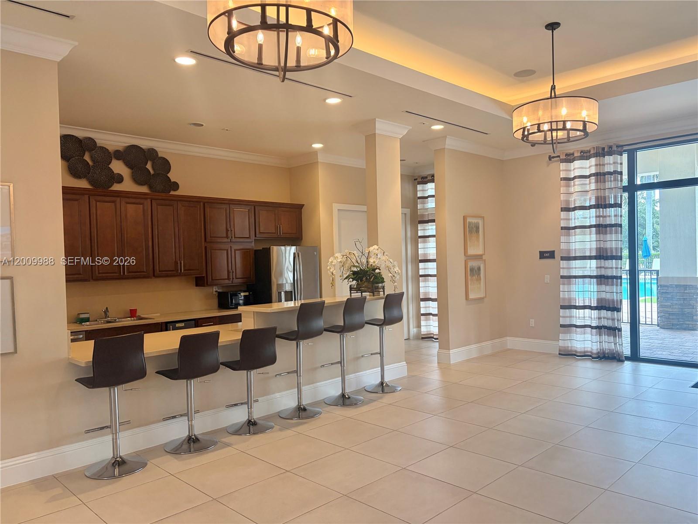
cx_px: 349
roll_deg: +2.3
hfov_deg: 67.3
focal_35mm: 26
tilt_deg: +0.9
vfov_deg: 53.1
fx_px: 524
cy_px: 262
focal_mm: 5.96
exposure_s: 1/159
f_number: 1.6
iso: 100
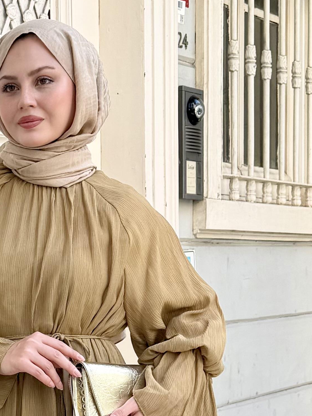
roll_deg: -0.2
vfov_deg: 21.1
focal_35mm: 92
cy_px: 312
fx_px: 1105
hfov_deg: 15.8
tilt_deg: -2.8
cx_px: -3
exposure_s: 1/473
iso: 80
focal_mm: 6.76
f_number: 1.78
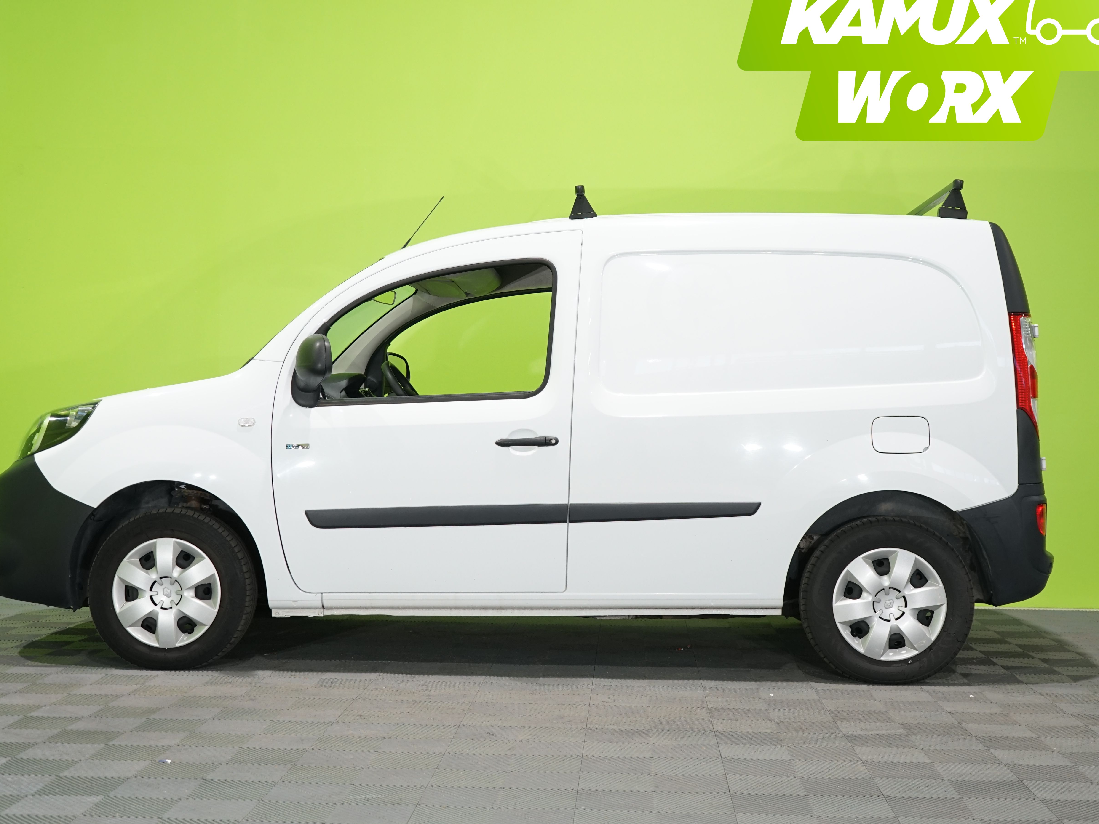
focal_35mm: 48
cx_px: 538
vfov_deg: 30.3
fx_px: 1524
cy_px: 373
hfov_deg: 39.7
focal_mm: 40
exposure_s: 1/30
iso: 800
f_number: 5.6
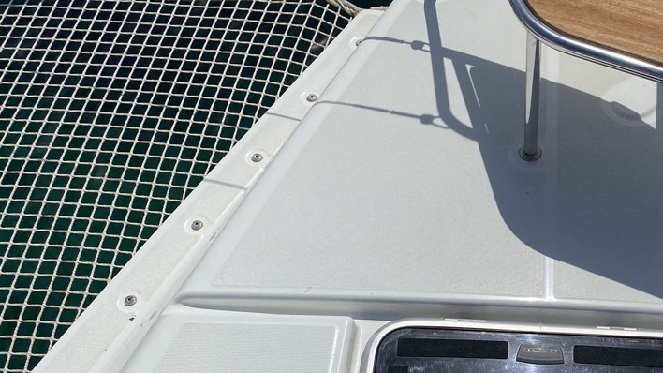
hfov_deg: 41.0
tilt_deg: -59.1
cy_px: 285
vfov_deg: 24.6
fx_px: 844
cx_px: 534
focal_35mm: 48
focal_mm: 4.25
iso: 32
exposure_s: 1/10417
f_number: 1.8
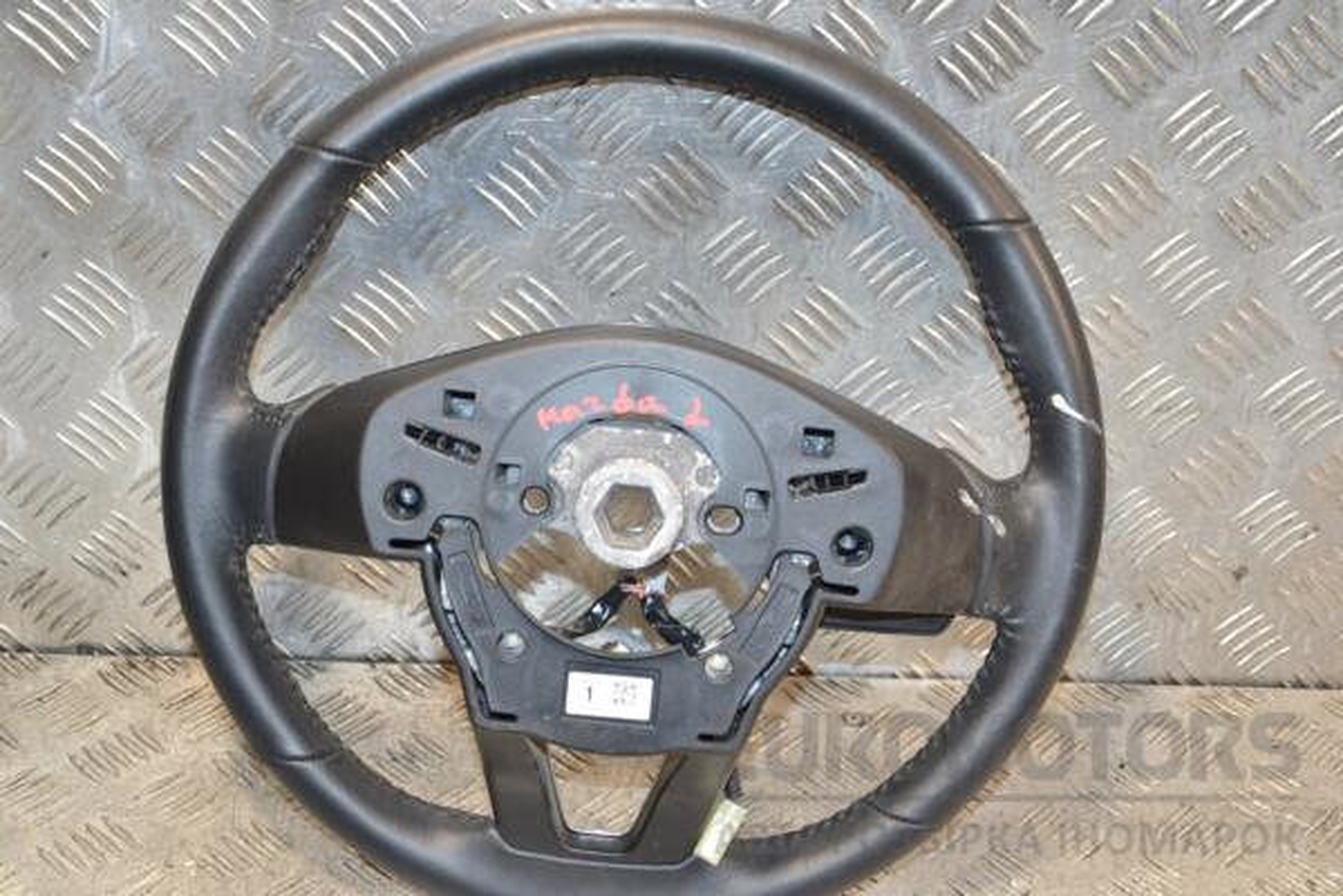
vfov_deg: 22.6
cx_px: 672
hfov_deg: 33.4
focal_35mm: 60
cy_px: 448
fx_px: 2238
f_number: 4.8
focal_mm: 40
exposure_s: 1/125
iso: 800
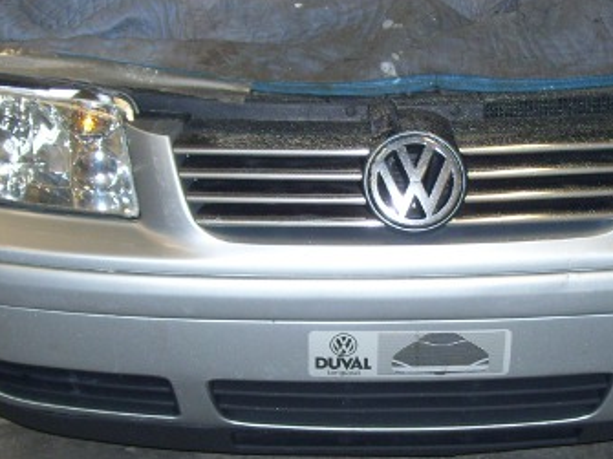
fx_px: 1664
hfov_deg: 20.8
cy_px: 314
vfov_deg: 15.7
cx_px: 388
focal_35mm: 94
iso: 125
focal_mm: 7.6
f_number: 3
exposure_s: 1/40
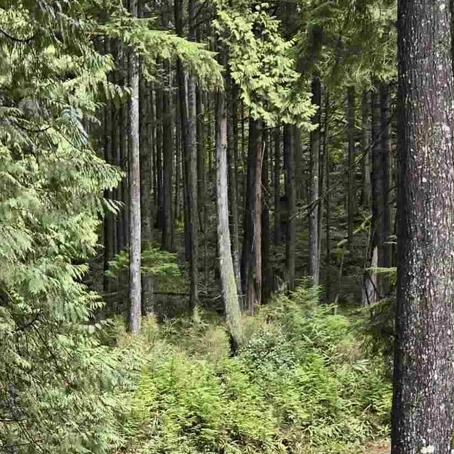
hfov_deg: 22.3
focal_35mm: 76
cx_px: 52
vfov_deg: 21.4
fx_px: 1128
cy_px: 524
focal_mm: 5.4
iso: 64
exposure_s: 1/180
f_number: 1.8
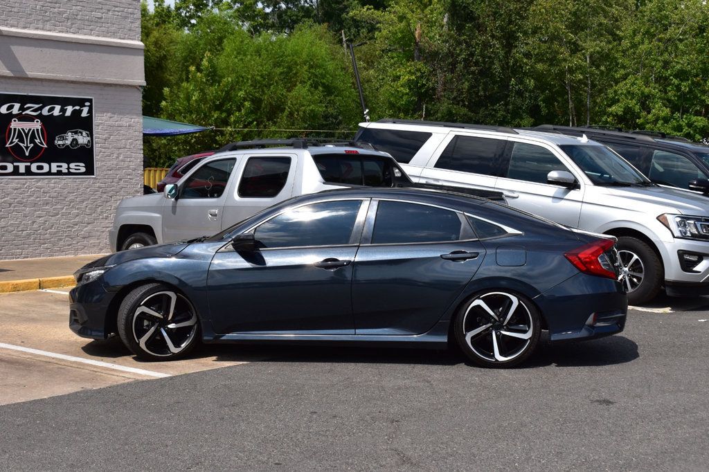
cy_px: 236
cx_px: 354
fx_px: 1122
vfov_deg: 23.8
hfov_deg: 35.1
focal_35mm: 57
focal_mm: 38
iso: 220
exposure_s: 1/500
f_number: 11
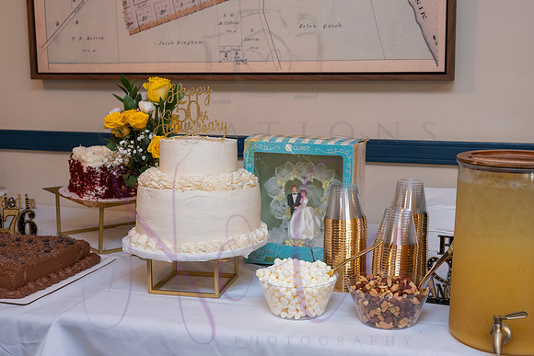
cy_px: 175
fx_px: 742
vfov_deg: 27.0
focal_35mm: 50
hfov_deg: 39.6
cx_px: 272
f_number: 6.3
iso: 1600
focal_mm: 46
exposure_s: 1/100
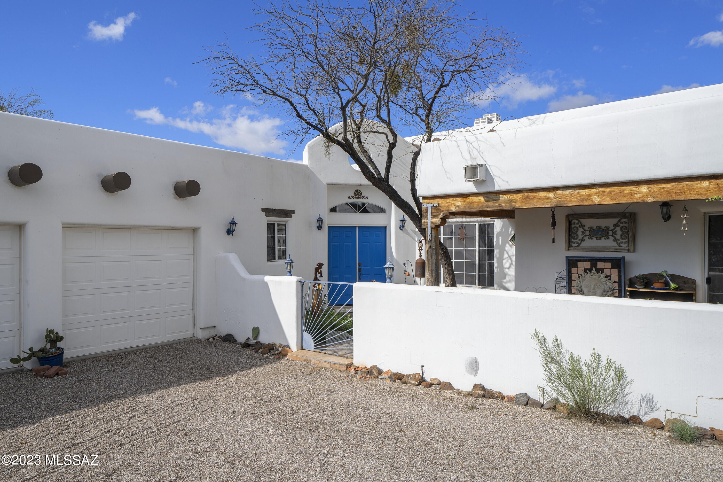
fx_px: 482
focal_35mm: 24
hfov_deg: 73.8
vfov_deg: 53.1
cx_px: 362
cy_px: 241
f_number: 9
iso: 100
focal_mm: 24
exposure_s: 1/250
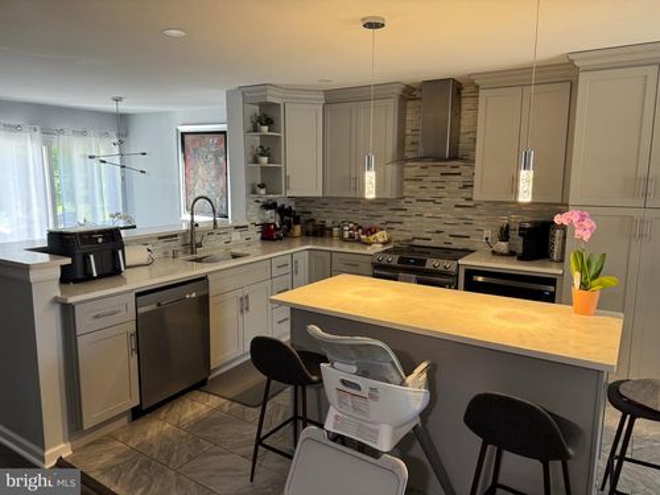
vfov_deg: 56.8
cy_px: 248
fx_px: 458
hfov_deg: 71.6
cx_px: 330
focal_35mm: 24
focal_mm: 6.76
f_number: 1.78
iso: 160
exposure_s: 1/60
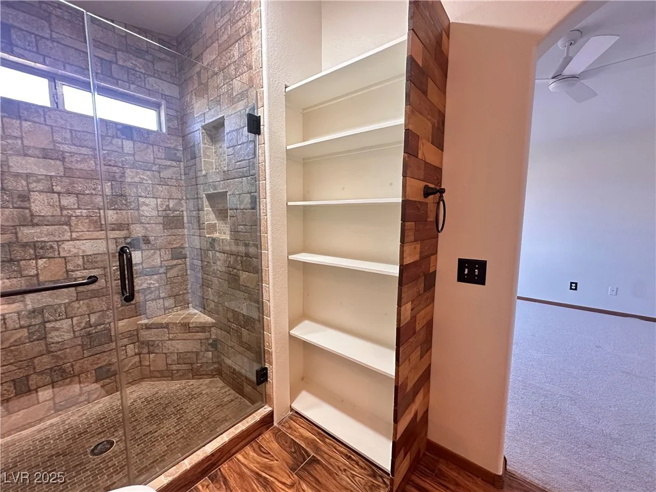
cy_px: 246
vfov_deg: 85.7
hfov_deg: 102.1
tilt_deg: -5.3
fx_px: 265
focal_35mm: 14
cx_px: 328
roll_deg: -0.4
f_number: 2.2
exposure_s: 1/60
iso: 400
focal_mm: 2.22
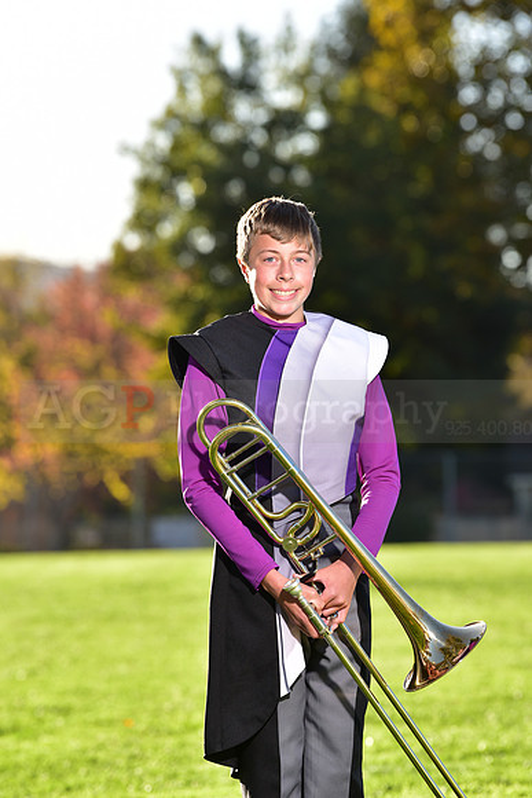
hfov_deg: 6.9
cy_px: 399
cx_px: 266
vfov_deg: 10.3
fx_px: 4430
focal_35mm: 200
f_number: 5.6
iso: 100
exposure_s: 1/200
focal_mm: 200
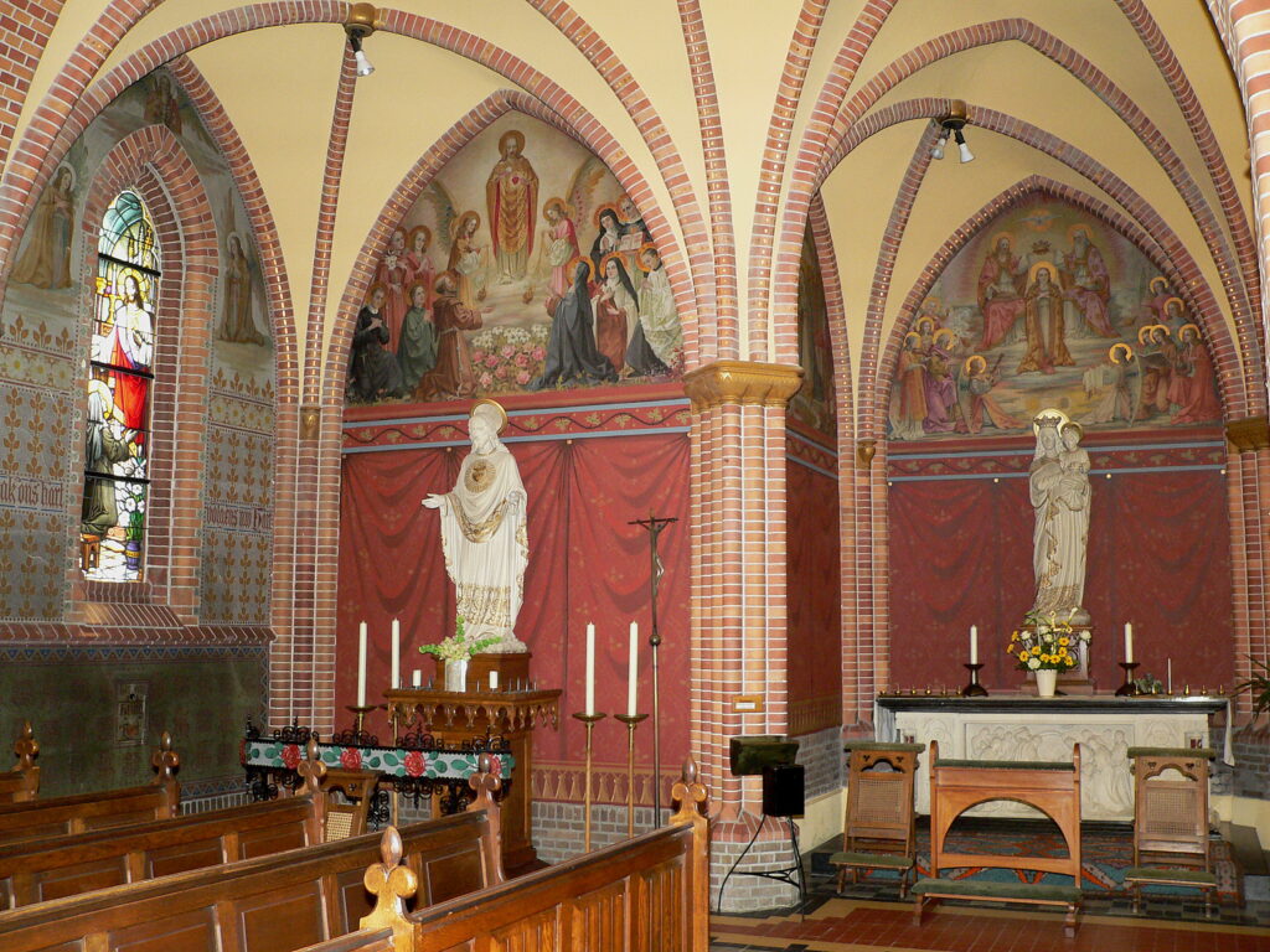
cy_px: 476
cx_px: 635
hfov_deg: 51.4
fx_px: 1321
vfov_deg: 39.7
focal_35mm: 36
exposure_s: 1/60
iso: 200
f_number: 2.8
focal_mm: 6
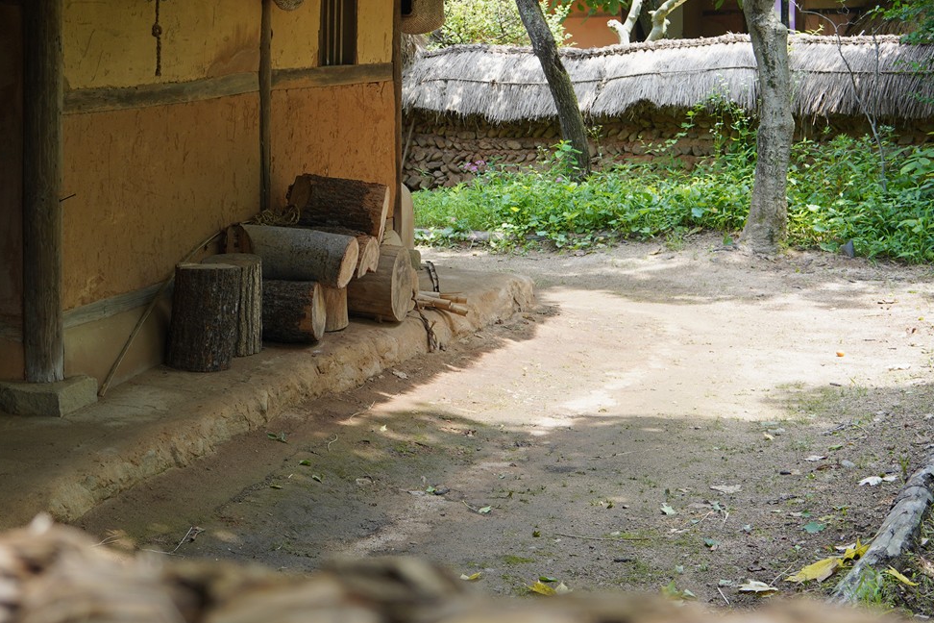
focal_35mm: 72
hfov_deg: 26.9
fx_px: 1868
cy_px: -6
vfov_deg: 18.4
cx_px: 60
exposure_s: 1/100
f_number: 5.6
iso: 200
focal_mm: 35
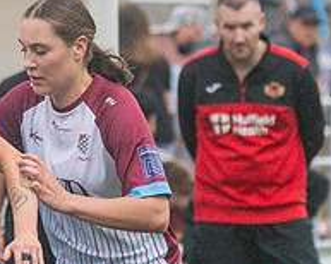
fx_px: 14278
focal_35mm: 1459
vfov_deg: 1.1
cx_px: 181
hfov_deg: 1.3
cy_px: 273
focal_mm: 180
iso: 500
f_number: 4
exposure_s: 1/1000
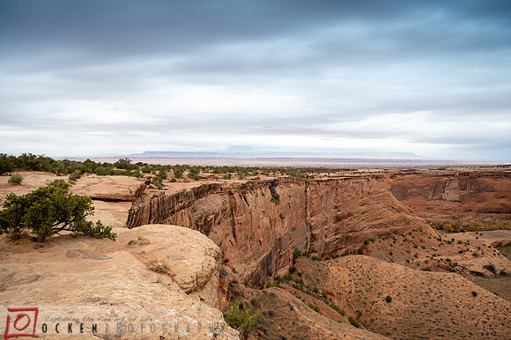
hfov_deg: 67.4
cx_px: 256
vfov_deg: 47.9
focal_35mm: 27
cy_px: 170
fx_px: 383
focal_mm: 26.5
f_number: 4
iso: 400
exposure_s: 1/1250
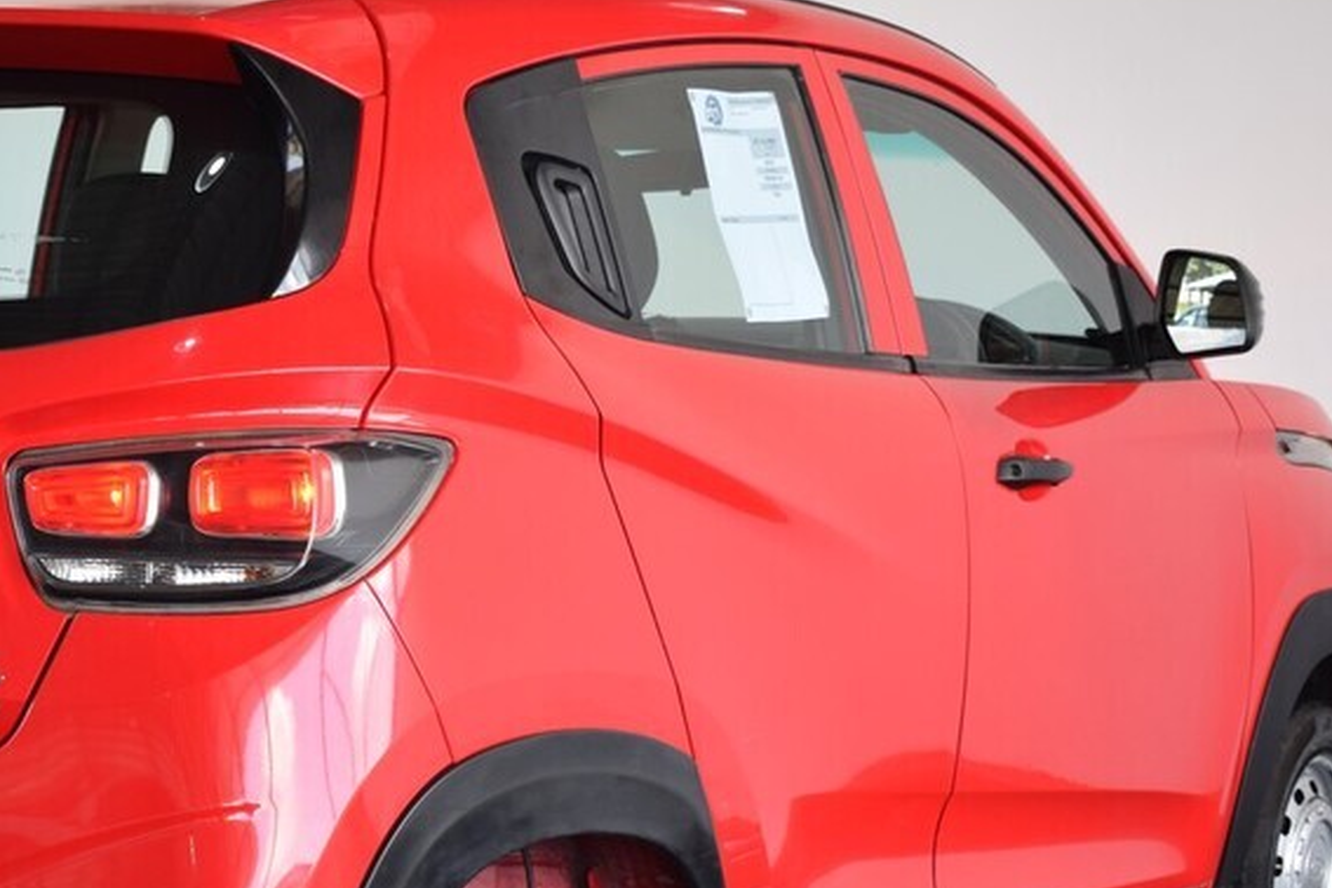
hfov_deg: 24.0
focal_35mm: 84
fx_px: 3104
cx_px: 335
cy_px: 653
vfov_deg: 16.2
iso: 400
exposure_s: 1/100
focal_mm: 31
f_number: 5
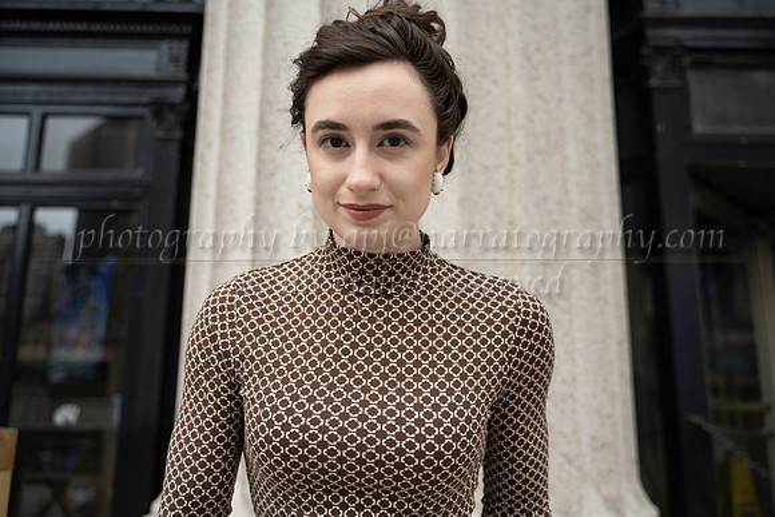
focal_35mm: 34
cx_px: 388
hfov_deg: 56.5
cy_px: 258
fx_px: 721
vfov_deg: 39.4
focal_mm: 33.5
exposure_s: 1/1250
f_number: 2.8
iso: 400
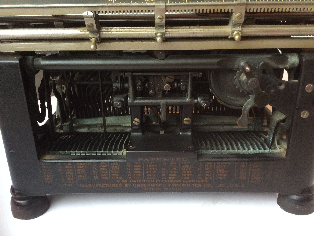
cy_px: 117
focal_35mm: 33
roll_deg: +3.0
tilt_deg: -23.6
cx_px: 156
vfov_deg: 42.9
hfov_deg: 55.4
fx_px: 299
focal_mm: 3.3
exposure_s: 1/25
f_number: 2.4
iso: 160
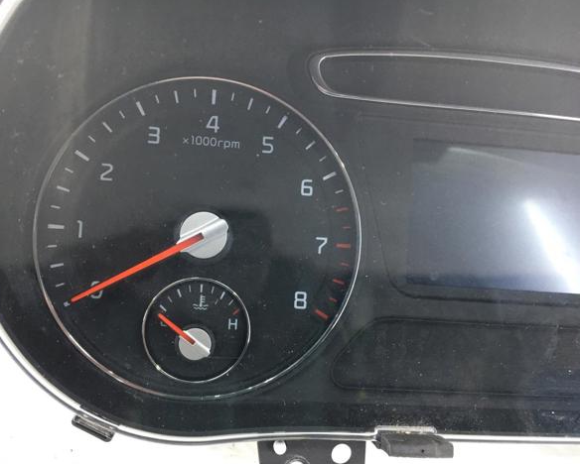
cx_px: 270
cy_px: 235
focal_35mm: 31
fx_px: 532
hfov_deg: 57.1
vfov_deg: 47.2
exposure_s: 1/33
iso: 125
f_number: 2.2
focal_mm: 4.15
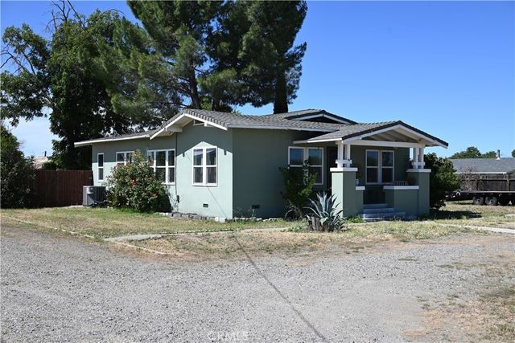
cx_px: 258
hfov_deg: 48.4
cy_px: 172
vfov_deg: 33.4
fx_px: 572
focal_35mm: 40
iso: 100
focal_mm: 40
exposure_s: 1/400
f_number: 7.1
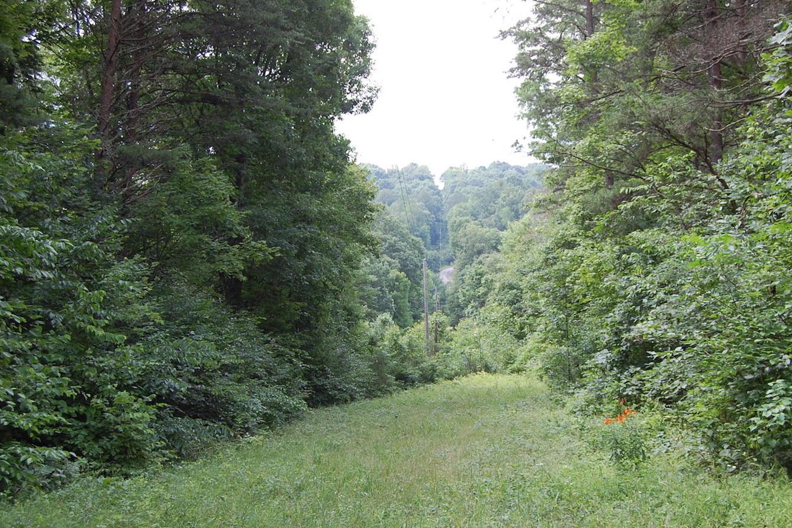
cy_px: 283
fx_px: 1034
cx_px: 424
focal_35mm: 47
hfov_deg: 41.9
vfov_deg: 28.6
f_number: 5.6
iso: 200
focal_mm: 28
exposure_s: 1/125
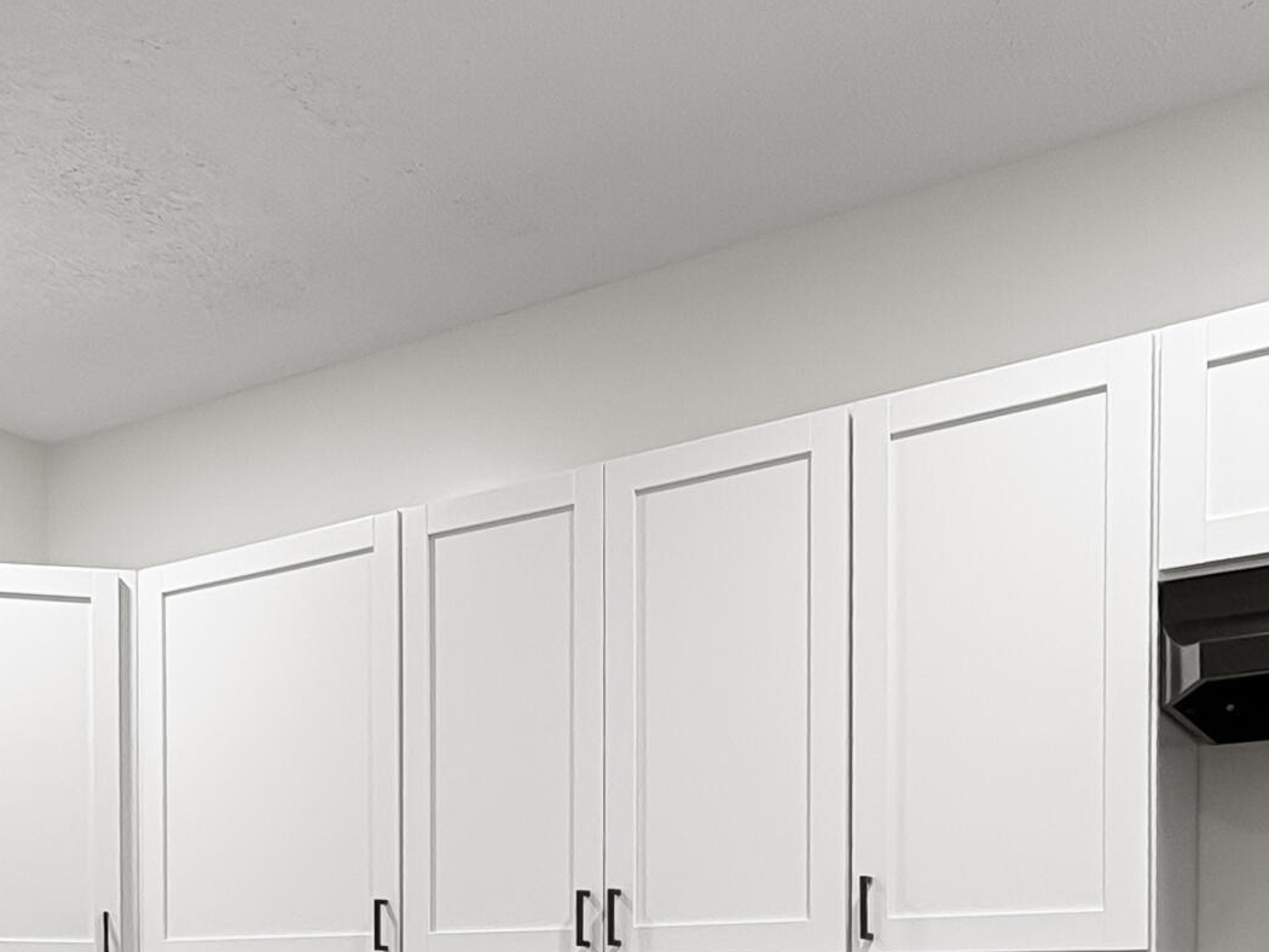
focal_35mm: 40
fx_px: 1467
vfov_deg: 27.9
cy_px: 1322
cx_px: 452
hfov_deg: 46.2
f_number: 2.2
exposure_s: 1/60
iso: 125
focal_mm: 2.22
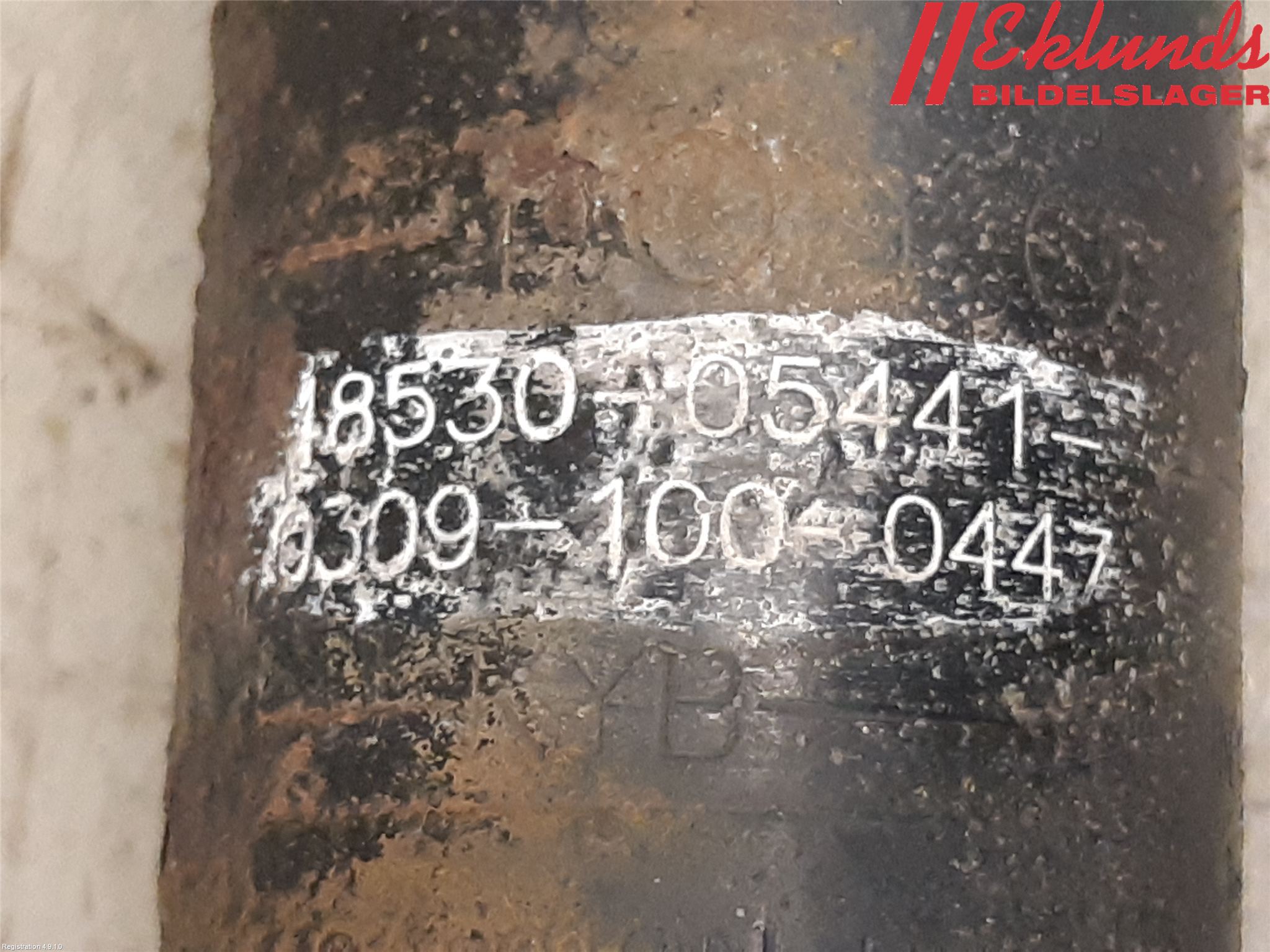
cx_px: 635
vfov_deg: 53.1
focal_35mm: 26
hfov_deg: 67.3
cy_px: 476
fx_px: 954
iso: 320
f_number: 1.7
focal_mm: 3.93
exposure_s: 1/50
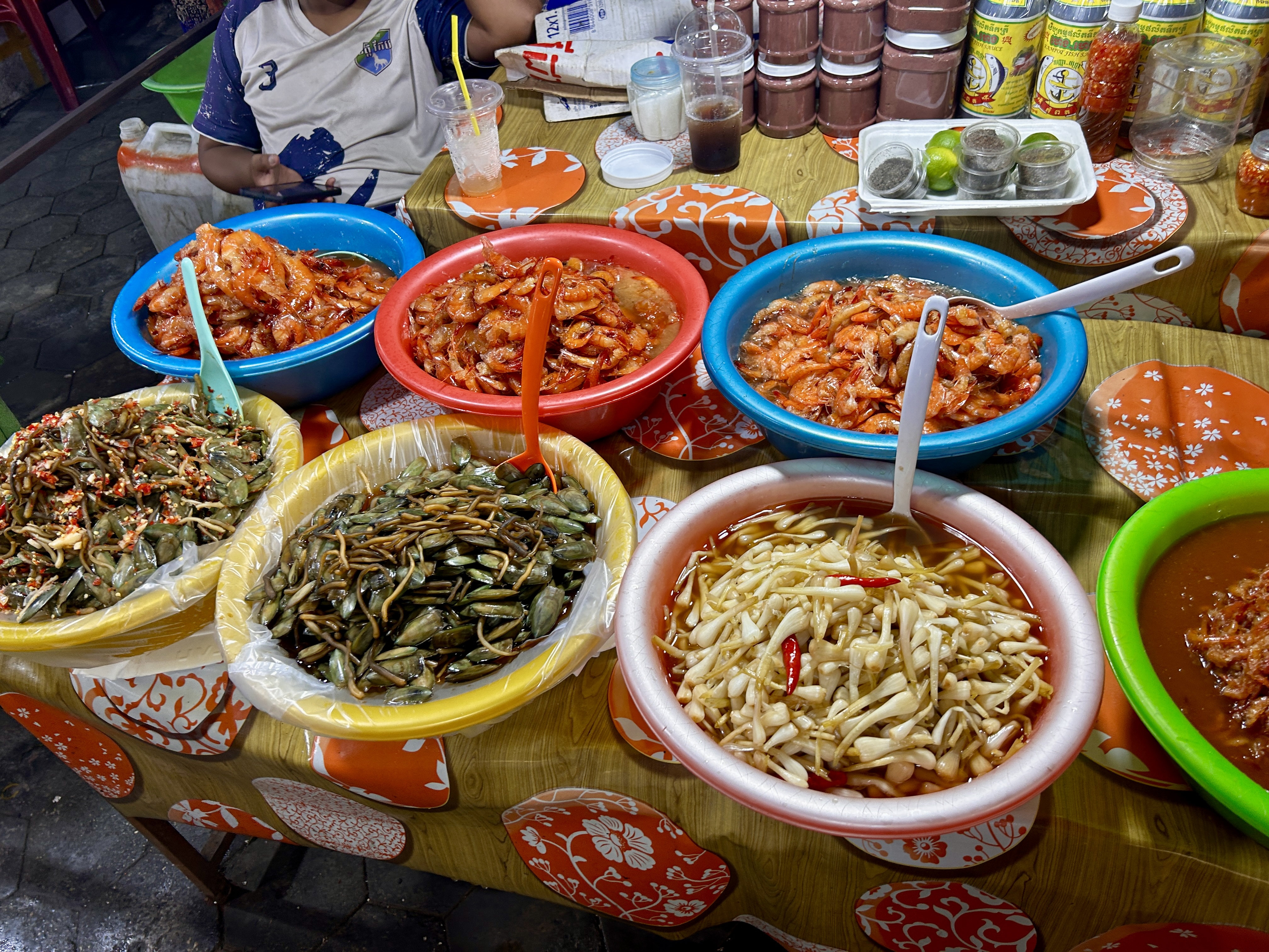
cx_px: 634
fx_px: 953
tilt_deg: -42.3
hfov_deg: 67.3
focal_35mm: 26
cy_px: 476
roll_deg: +8.9
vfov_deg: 53.1
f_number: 1.5
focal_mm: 5.7
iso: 64
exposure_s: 1/100
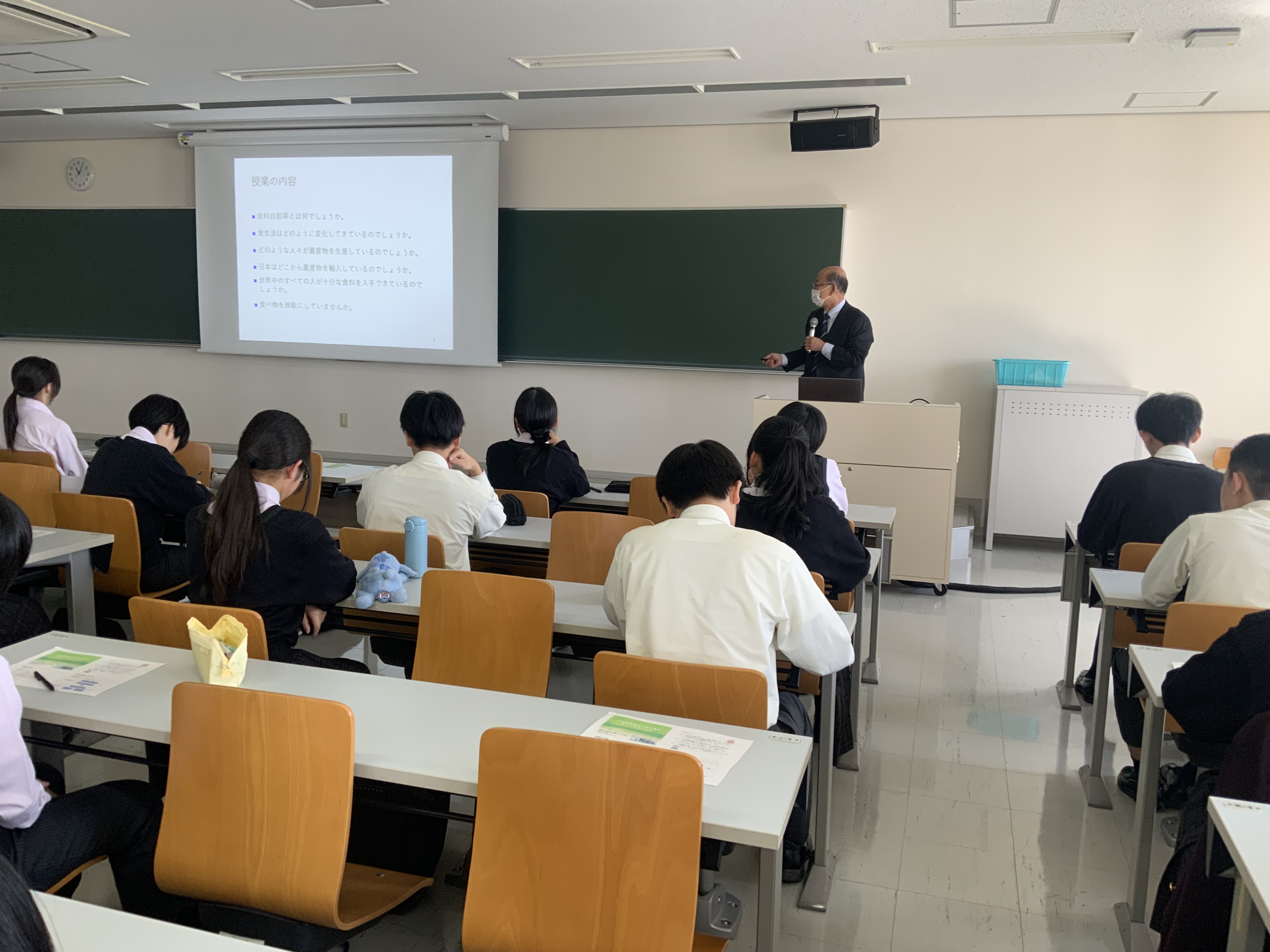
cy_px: 476
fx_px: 1064
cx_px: 635
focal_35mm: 29
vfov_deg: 48.2
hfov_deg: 61.7
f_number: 1.8
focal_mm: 3
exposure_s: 1/120
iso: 50
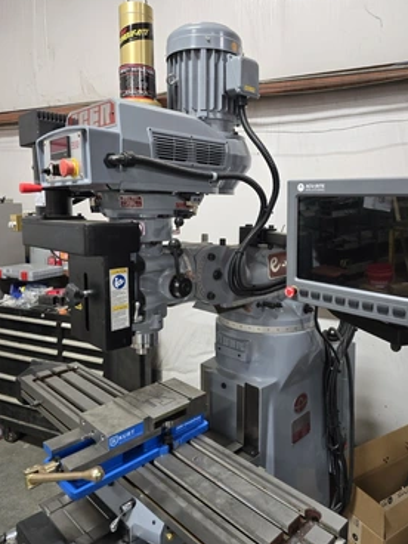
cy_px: 262
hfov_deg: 54.8
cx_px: 217
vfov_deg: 69.4
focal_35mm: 25
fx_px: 393
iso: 250
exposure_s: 1/120
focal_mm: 6.3
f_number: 1.7
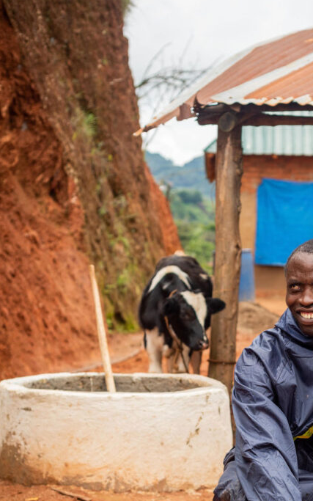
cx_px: 256
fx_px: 1133
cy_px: 339
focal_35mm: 83
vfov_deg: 24.8
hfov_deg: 15.6
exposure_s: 1/800
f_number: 4
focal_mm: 50
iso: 140
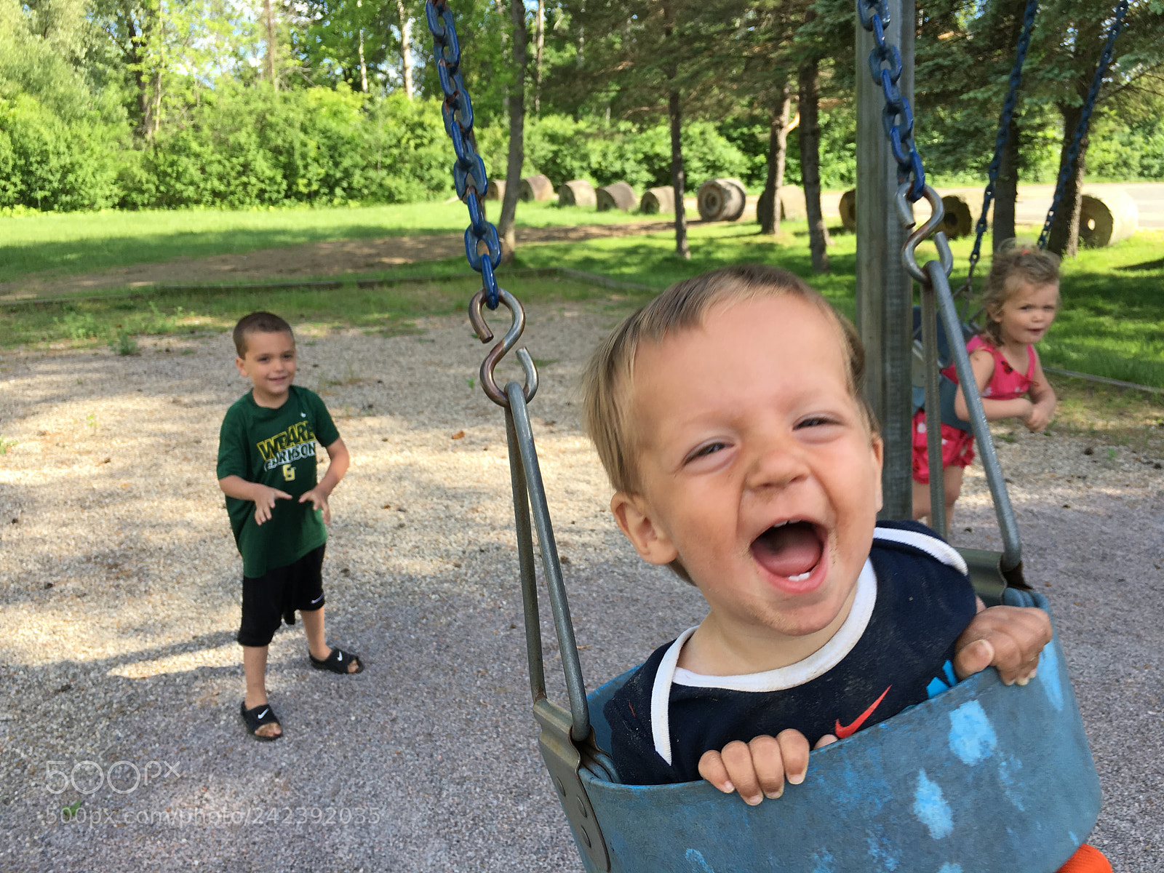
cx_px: 582
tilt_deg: -12.9
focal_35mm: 29
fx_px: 975
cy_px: 436
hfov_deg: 61.7
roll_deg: +1.8
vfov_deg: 48.2
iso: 25
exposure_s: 1/340
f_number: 2.2
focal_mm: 4.15
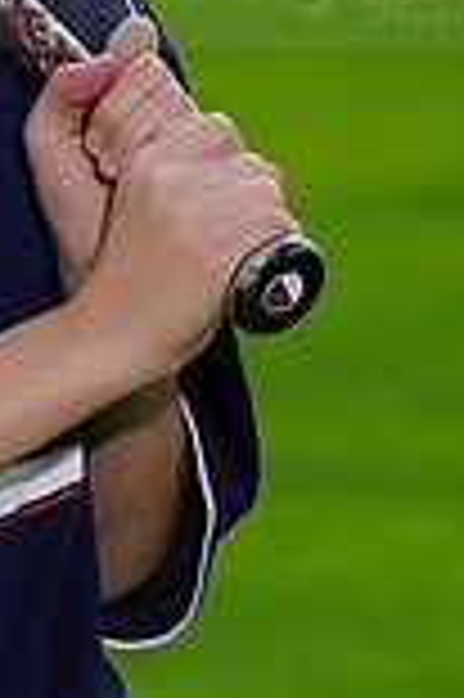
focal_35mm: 783
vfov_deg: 2.6
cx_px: -223
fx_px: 15171
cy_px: -95
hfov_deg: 1.8
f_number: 8
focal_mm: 209
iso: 200
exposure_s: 1/250
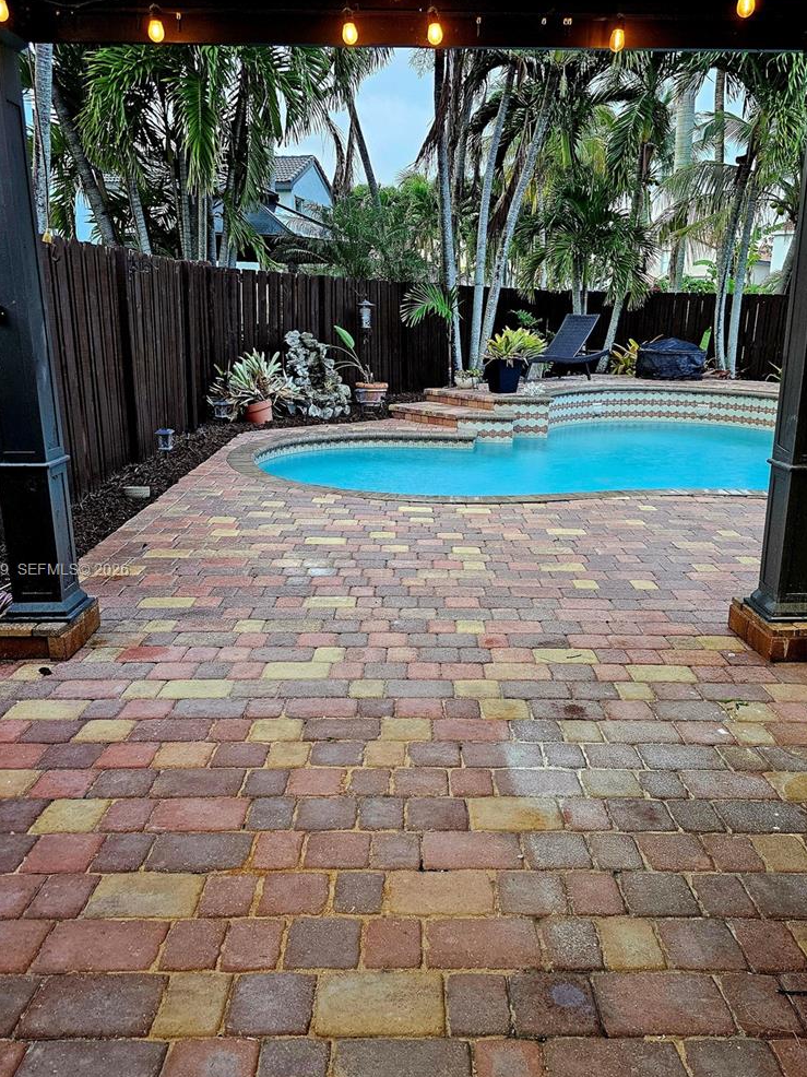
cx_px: 418
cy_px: 571
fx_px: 871
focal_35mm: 28
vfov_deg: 63.4
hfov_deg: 49.7
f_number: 1.7
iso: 320
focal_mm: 6.3
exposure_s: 1/120
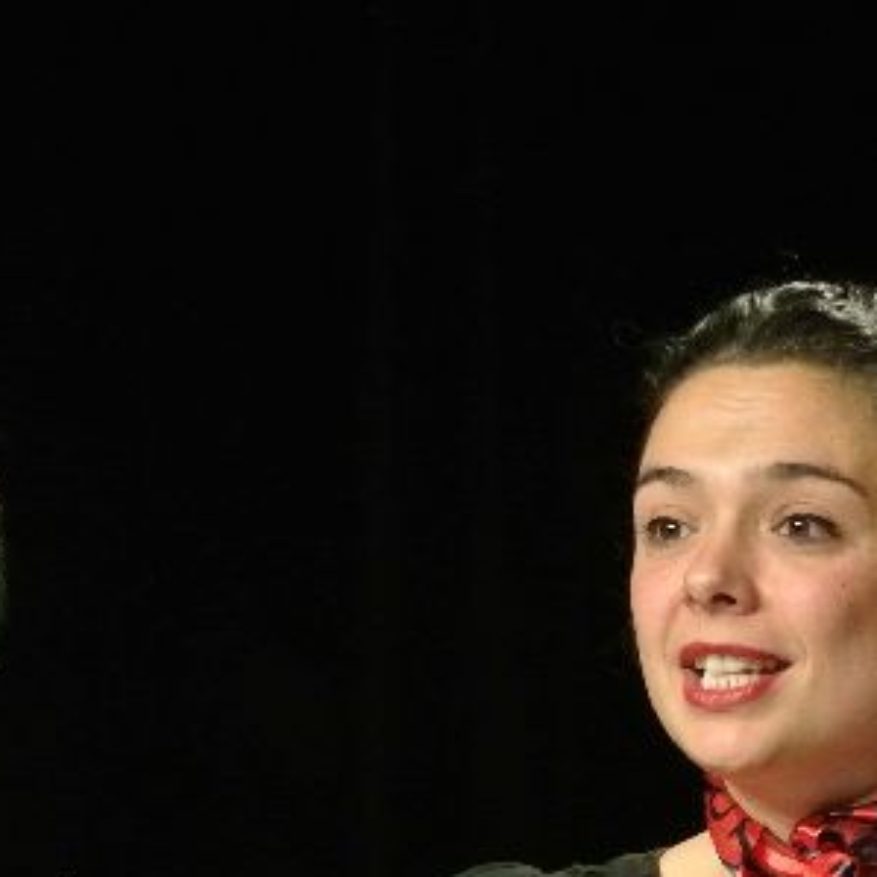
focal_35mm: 573
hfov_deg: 3.1
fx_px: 16424
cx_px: 525
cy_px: 782
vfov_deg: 3.1
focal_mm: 93.5
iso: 3200
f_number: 5.3
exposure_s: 1/60
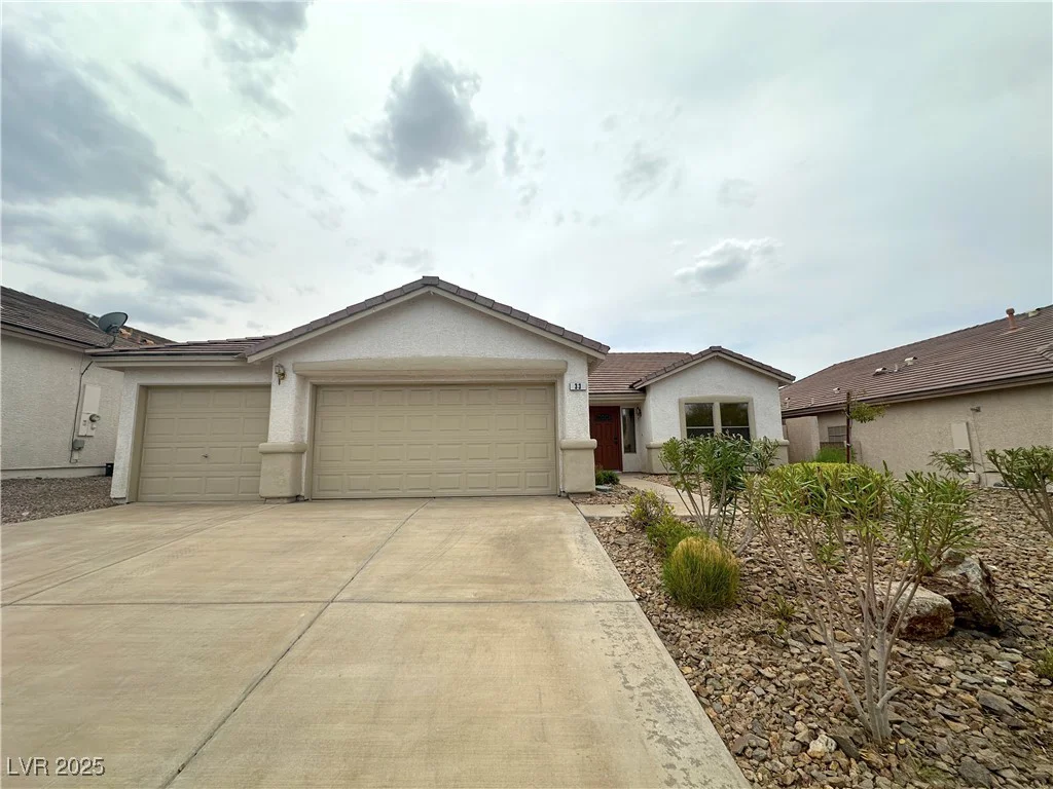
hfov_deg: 102.1
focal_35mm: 14
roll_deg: +0.0
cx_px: 526
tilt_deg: +9.0
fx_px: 426
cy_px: 394
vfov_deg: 85.7
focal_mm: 2.22
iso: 50
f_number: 2.2
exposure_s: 1/4000
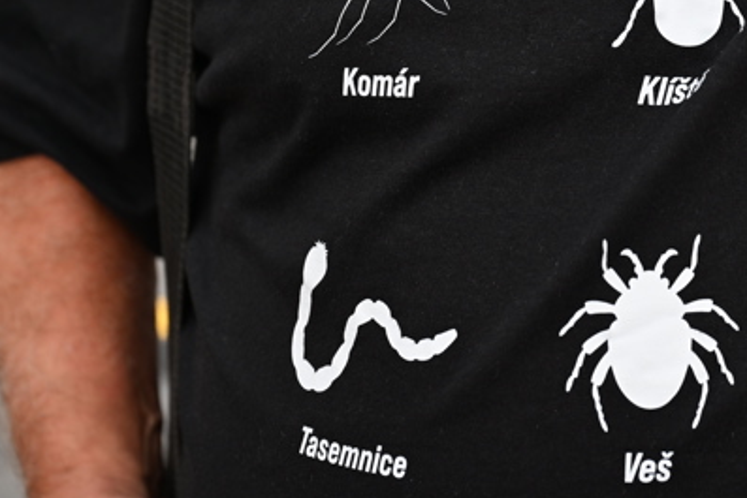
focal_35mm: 99
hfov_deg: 20.3
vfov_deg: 13.8
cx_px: 634
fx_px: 2055
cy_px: 113
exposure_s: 1/500
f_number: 5
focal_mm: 57
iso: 800
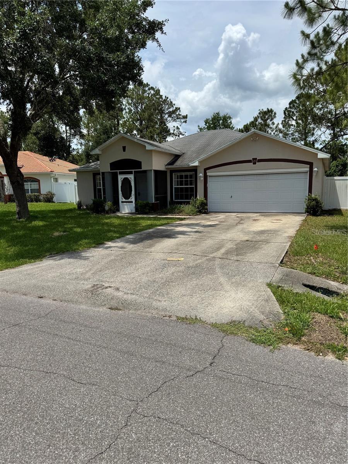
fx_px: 322
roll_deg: +1.2
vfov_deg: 71.6
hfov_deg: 56.8
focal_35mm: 24
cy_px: 232
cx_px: 174
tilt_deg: -7.9
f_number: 1.78
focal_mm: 6.76
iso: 80
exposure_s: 1/6410
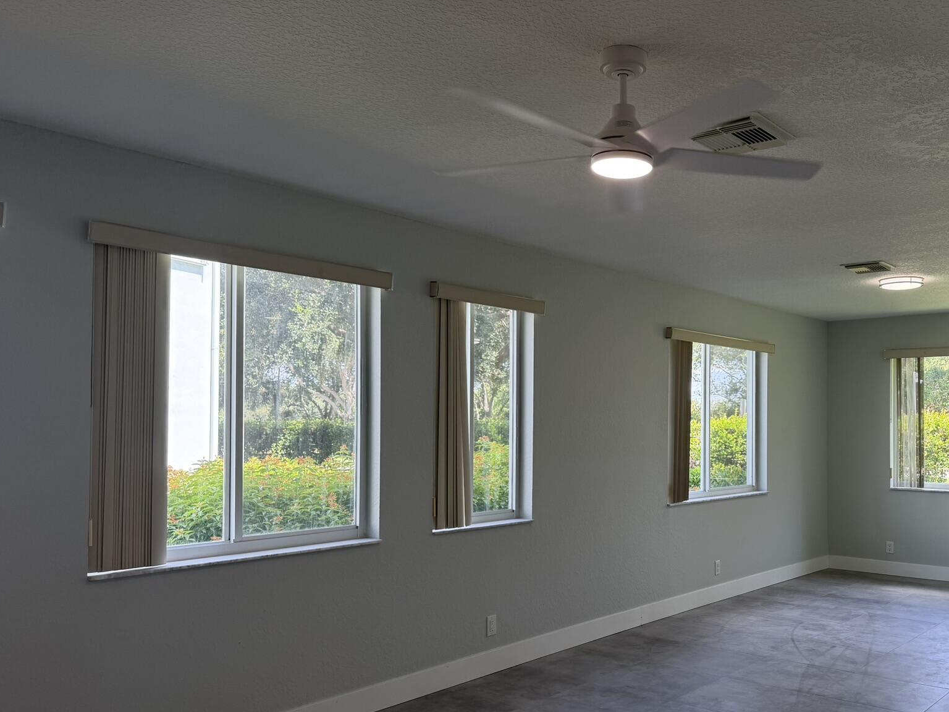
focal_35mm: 32
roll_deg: +0.5
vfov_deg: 44.0
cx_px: 623
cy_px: 406
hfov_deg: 55.8
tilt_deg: +1.7
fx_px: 877
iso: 80
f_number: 1.78
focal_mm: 6.76
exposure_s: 1/217
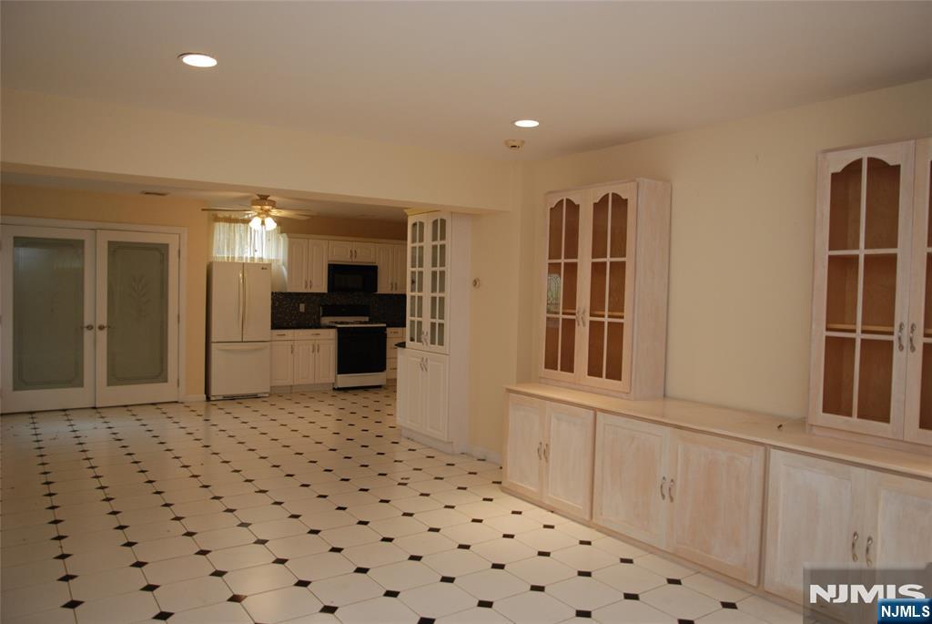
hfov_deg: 73.7
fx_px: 622
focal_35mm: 24
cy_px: 312
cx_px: 466
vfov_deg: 53.2
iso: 400
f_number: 4
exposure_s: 1/60
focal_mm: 16
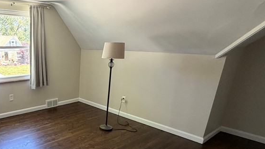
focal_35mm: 28
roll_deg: +0.0
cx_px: 55
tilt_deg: -18.6
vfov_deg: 40.5
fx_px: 197
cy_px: 109
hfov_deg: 62.5
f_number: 2.2
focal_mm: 2.22
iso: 320
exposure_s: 1/64
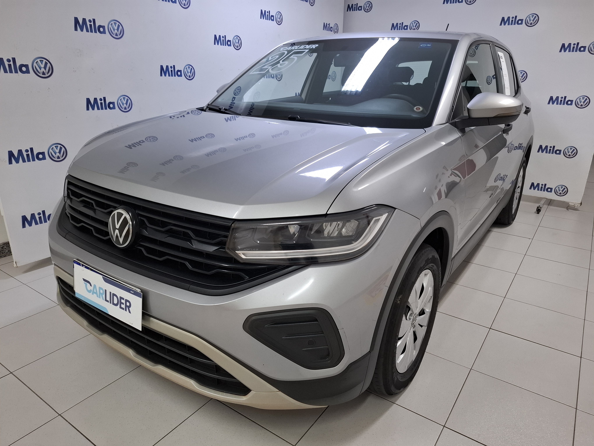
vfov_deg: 58.9
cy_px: 223
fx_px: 395
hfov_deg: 73.9
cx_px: 297
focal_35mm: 23
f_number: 1.8
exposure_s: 1/60
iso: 250
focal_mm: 5.54
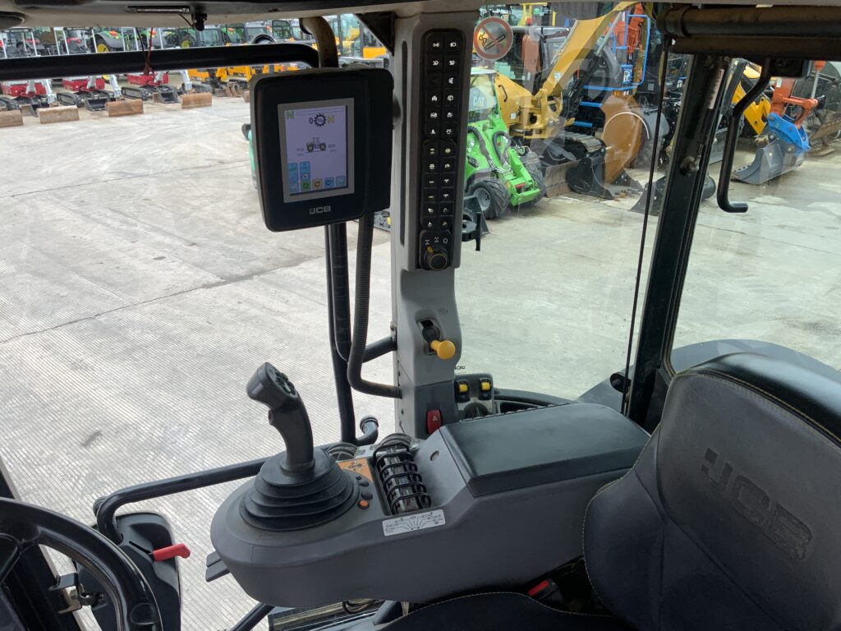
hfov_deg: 61.7
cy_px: 316
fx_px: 705
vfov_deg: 48.2
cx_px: 420
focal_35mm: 29
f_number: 1.8
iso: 16
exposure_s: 1/255
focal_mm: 3
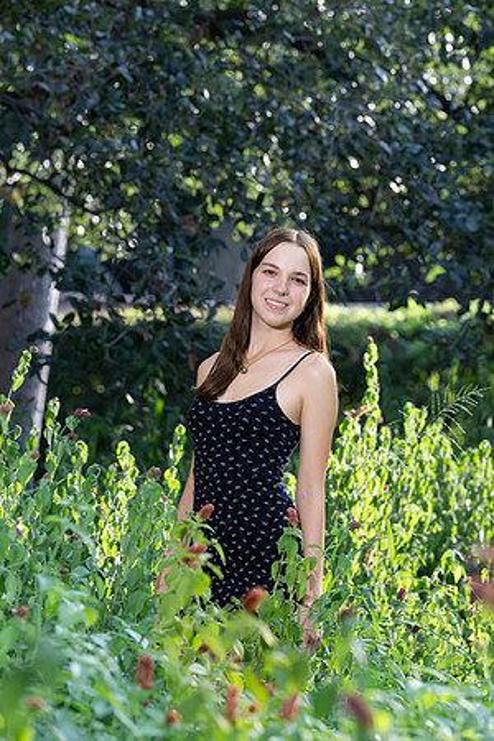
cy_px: 370
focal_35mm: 200
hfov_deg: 6.9
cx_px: 247
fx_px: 4116
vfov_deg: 10.3
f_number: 8
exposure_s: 1/200
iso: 640
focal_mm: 200
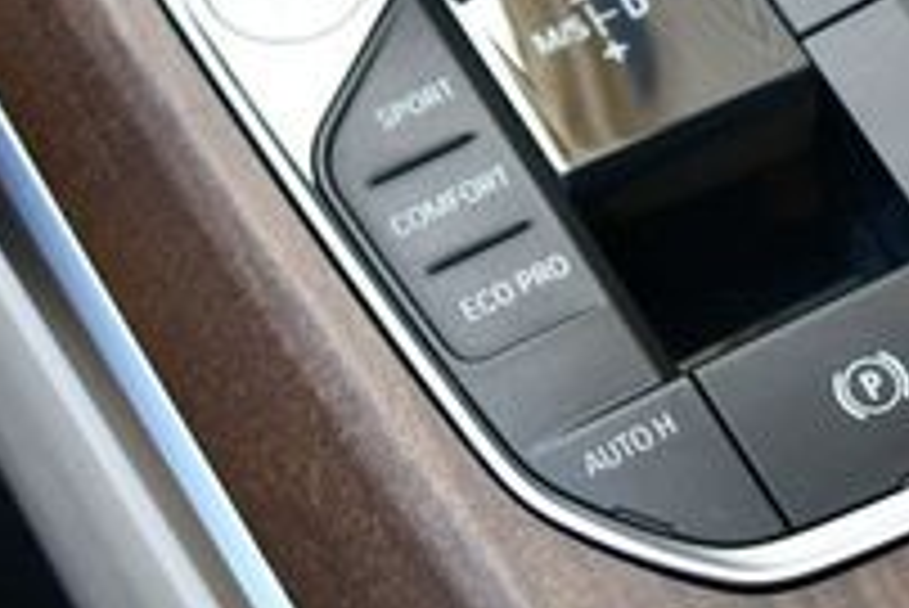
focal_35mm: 114
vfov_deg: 11.5
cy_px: -297
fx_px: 2880
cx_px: 630
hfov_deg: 17.9
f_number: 3.5
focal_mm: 18
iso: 720
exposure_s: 1/250
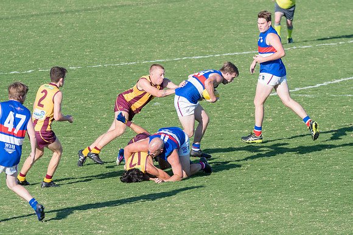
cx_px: 176
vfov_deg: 3.5
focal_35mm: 390
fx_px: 3825
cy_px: 118
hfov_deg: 5.3
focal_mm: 260
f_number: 7.1
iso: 800
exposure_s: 1/1600
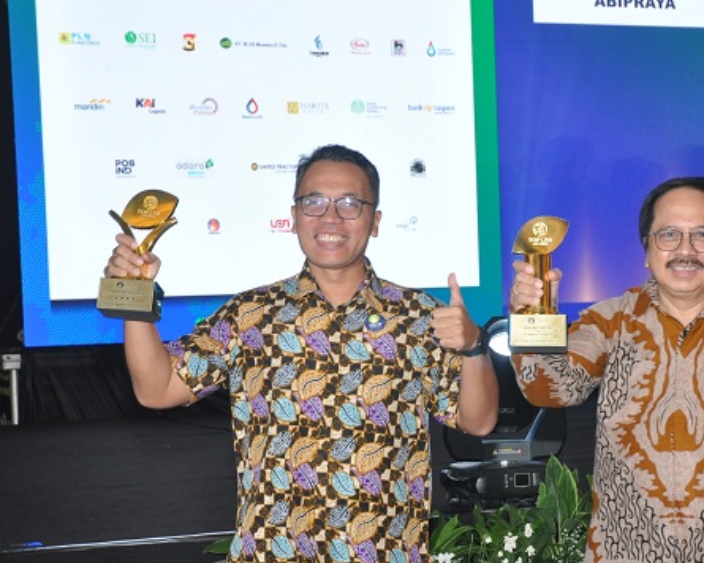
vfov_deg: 16.7
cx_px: 486
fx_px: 1917
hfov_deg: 20.7
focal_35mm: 92
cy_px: 336
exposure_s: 1/80
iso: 800
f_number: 5.6
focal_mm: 40
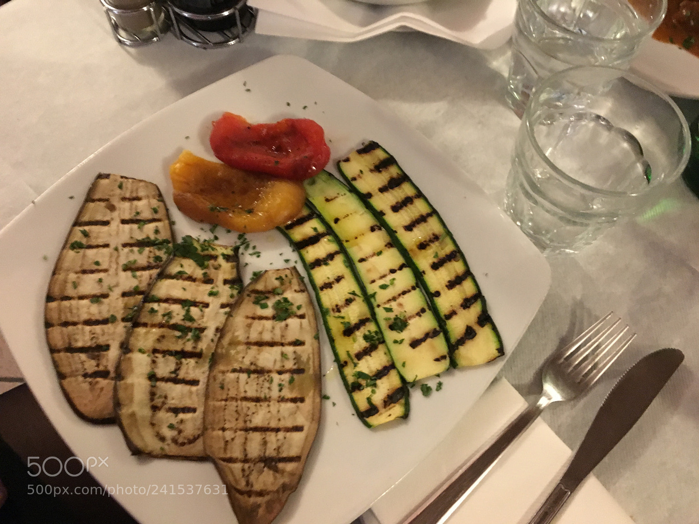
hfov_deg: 61.7
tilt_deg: -63.0
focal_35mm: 29
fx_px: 586
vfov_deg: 48.2
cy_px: 262
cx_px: 350
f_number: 2.2
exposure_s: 1/17
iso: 500
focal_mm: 4.15
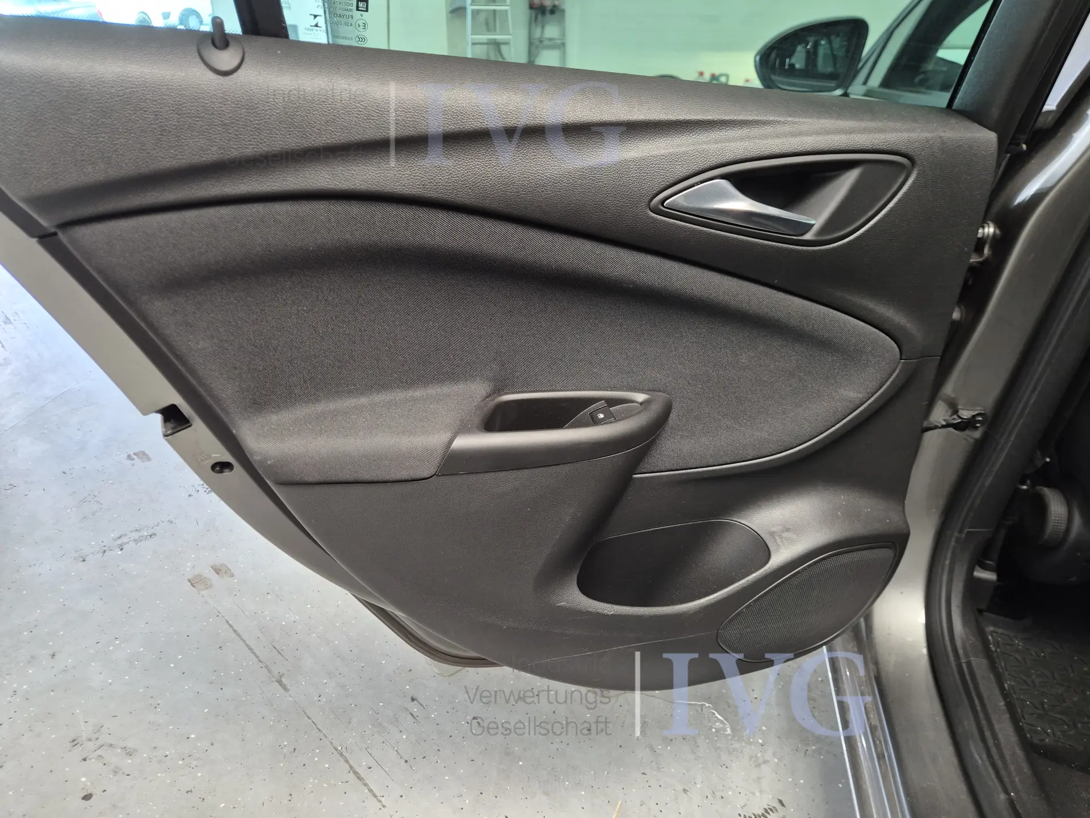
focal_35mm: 23
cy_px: 409
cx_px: 545
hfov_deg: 73.9
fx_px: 724
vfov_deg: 58.9
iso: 250
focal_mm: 5.4
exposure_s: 1/100
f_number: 1.8
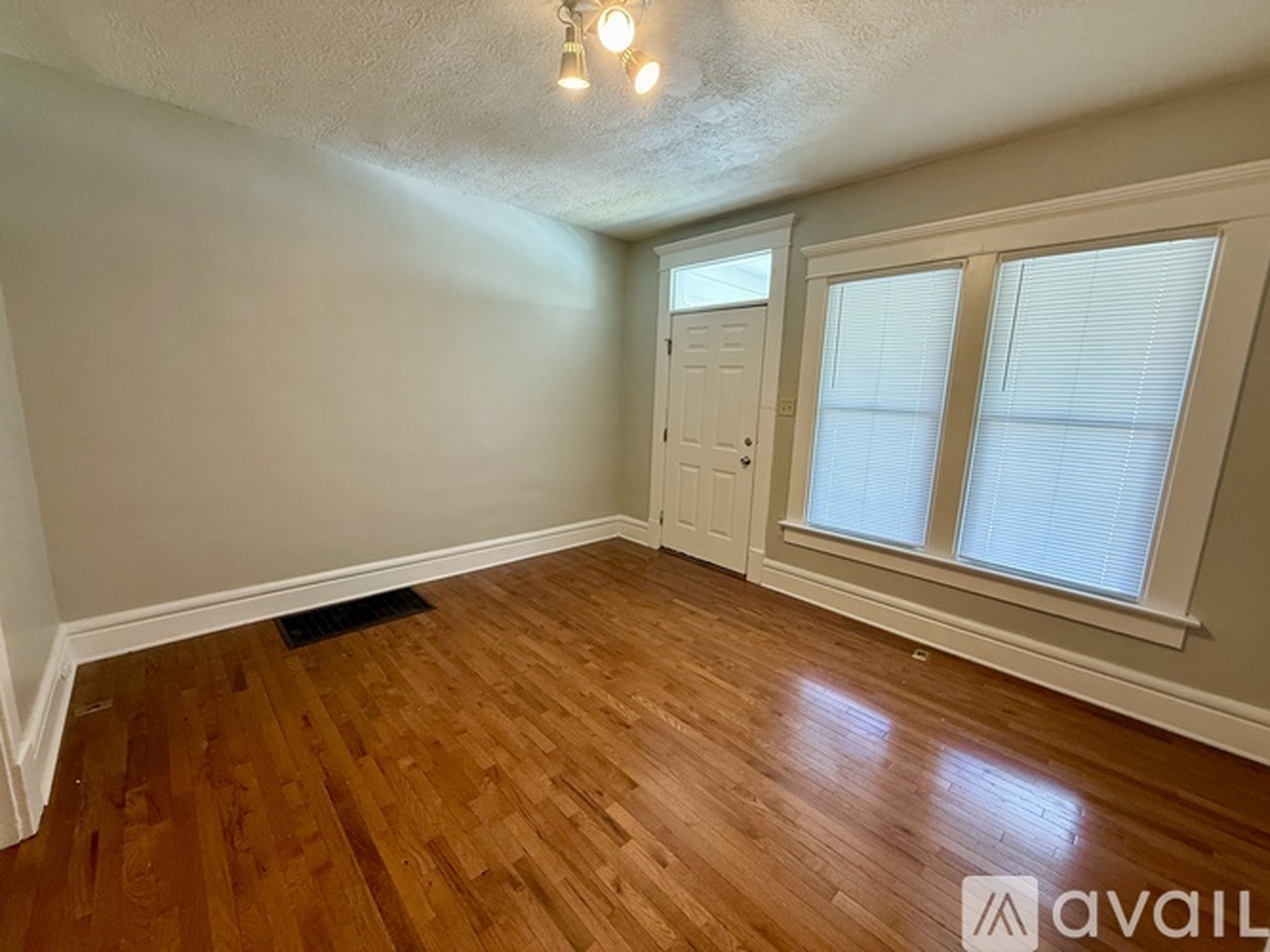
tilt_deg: -9.4
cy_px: 476
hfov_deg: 102.1
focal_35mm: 14
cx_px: 635
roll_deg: -1.6
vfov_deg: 85.7
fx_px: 514
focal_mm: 2.22
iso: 200
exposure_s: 1/60
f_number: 2.2
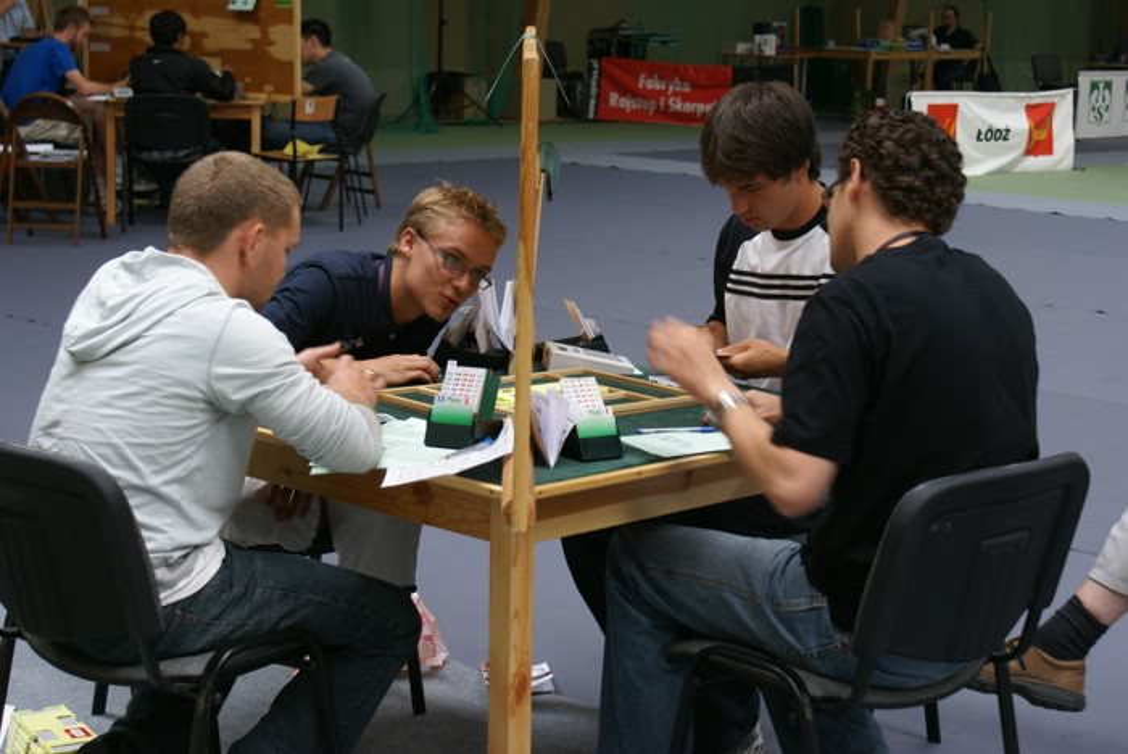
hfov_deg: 27.0
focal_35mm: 75
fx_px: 2352
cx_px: 564
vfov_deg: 18.2
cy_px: 377
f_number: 5.6
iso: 200
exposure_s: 1/30
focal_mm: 50
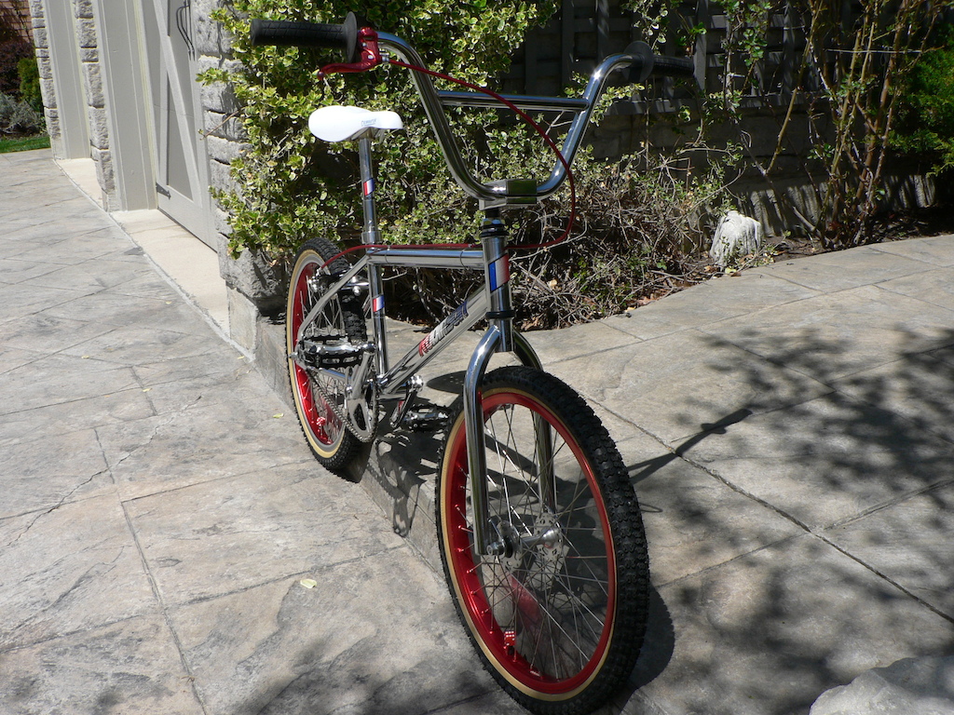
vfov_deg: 39.7
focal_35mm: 36
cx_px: 477
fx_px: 992
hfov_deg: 51.4
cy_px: 358
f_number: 5.6
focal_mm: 6
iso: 80
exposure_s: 1/400
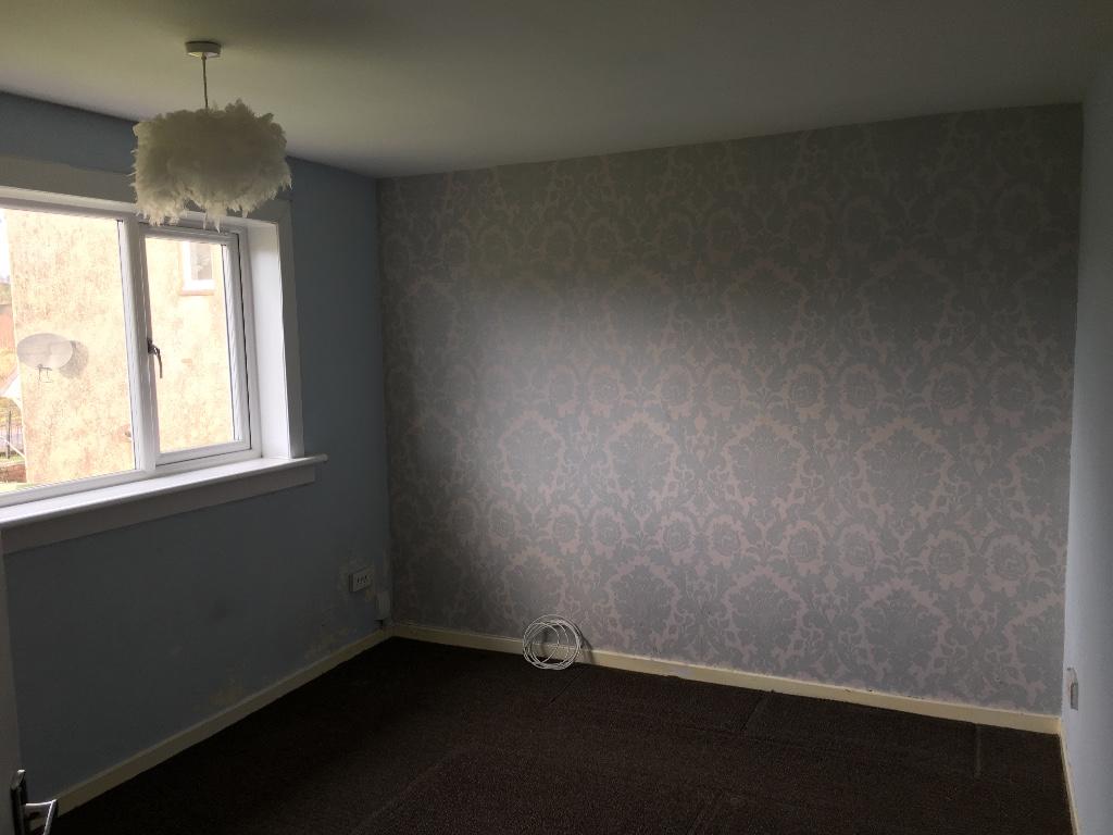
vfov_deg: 48.2
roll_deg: +0.5
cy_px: 418
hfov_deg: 61.7
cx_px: 556
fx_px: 932
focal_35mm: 29
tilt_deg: -6.1
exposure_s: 1/50
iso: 25
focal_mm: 4.15
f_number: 2.2
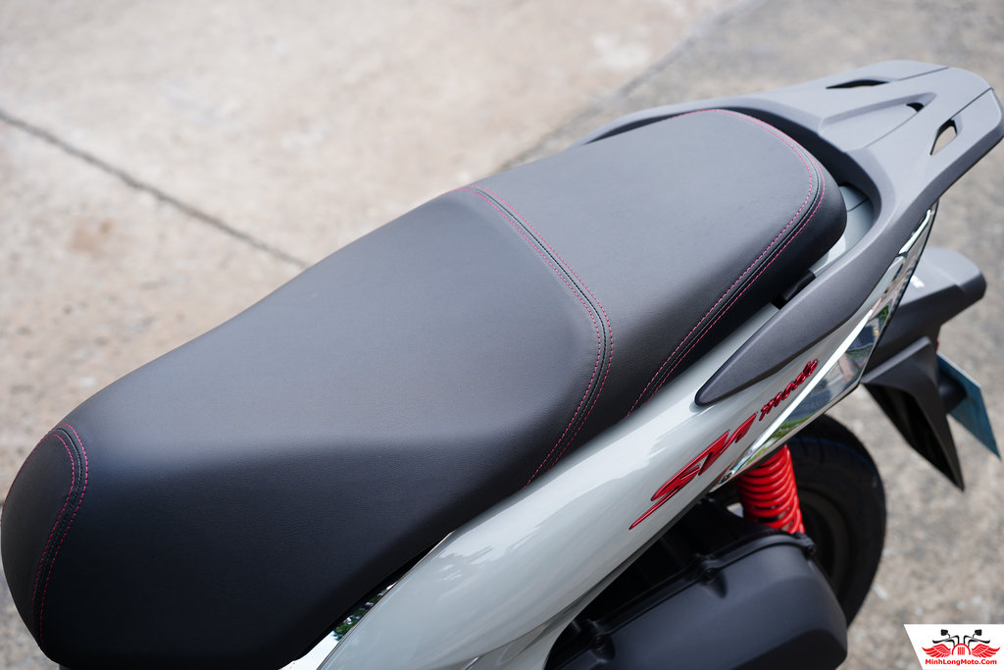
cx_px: 502
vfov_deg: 27.0
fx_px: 1395
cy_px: 335
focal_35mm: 50
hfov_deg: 39.6
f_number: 3.2
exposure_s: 1/400
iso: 200
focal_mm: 50
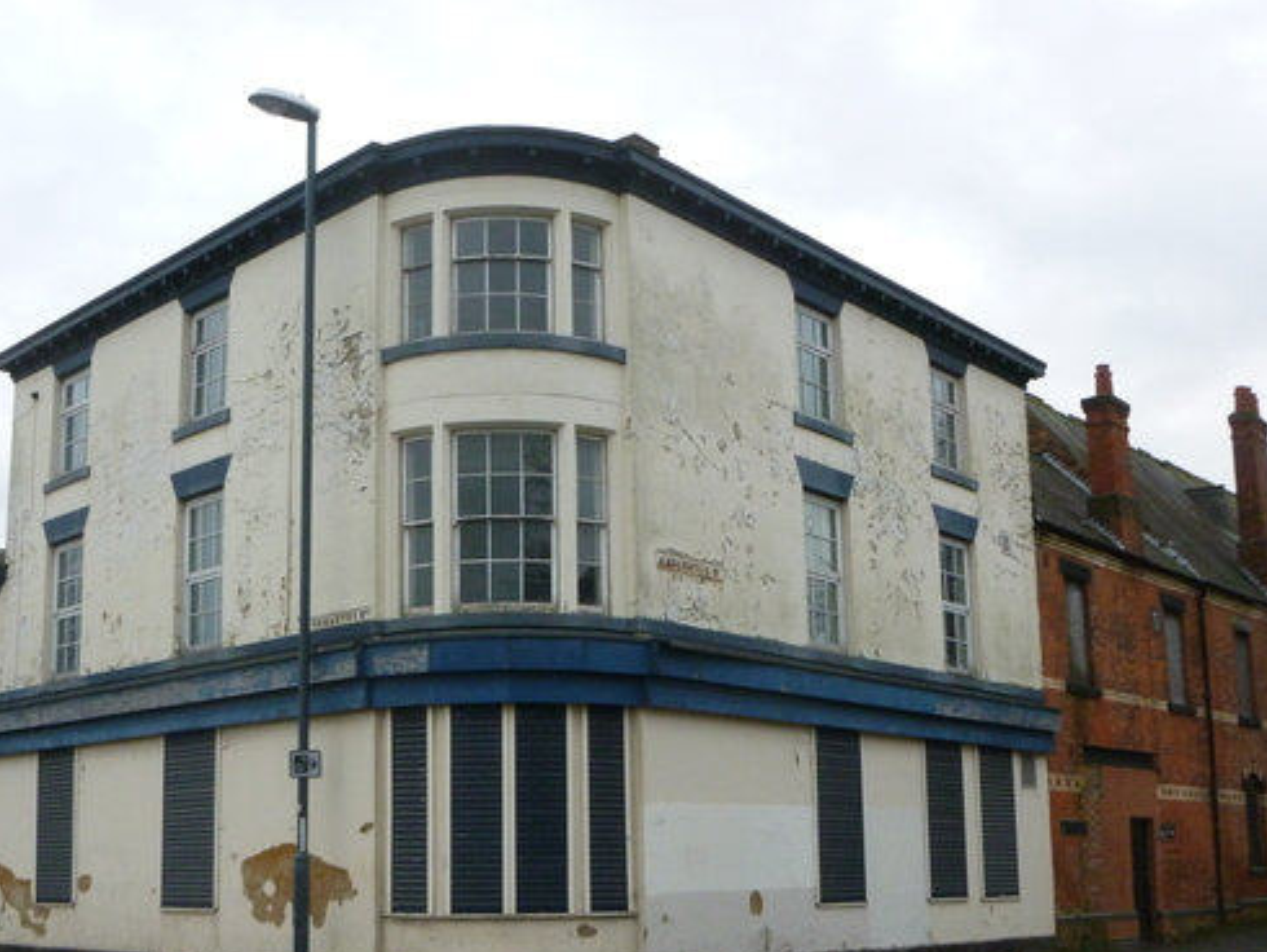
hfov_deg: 40.2
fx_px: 1721
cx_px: 491
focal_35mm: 47
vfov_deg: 30.8
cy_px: 595
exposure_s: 1/200
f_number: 3.6
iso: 400
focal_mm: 6.5
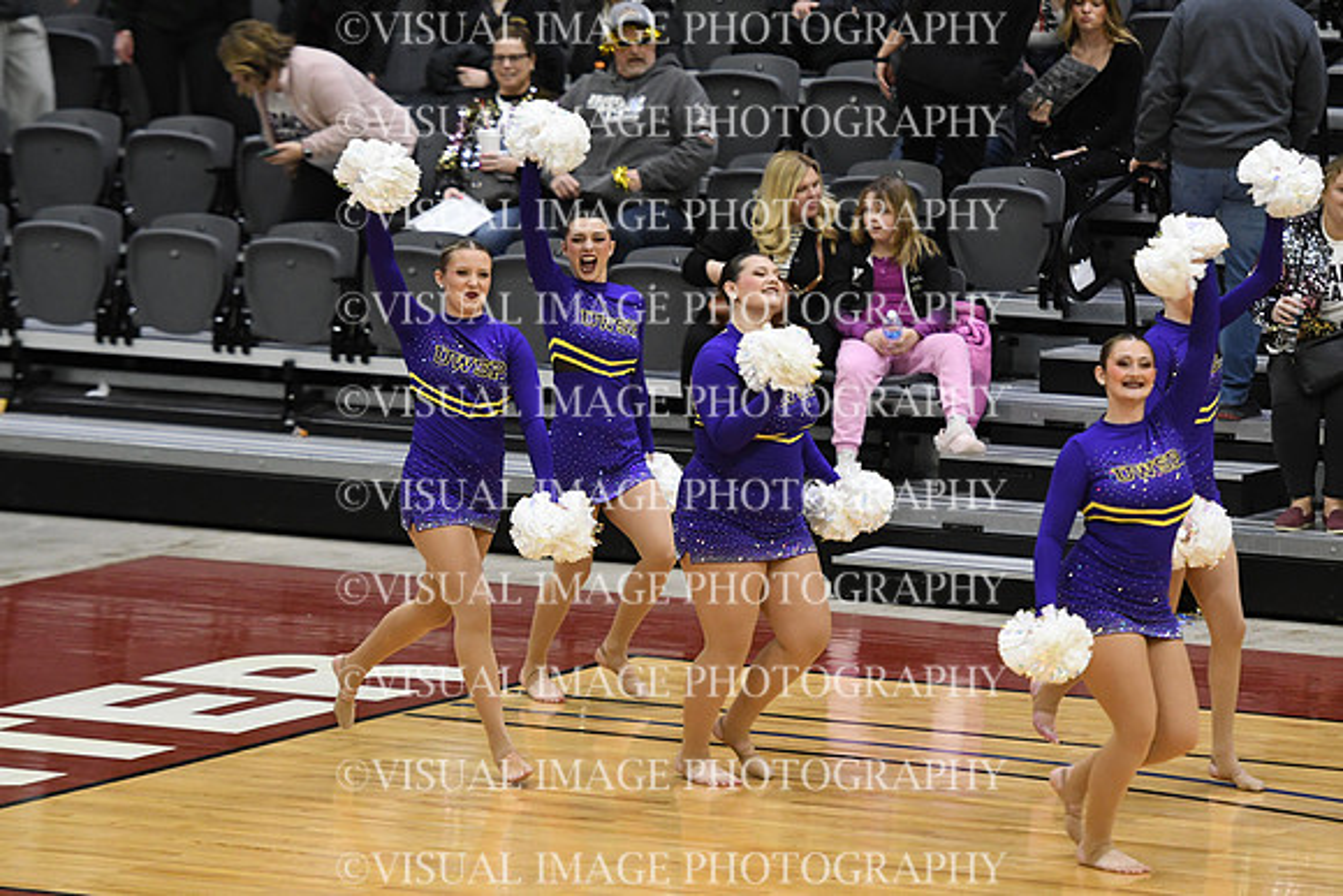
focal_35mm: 232
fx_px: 8657
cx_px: 672
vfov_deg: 5.9
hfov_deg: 8.9
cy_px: 448
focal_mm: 155
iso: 3200
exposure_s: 1/400
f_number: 2.8
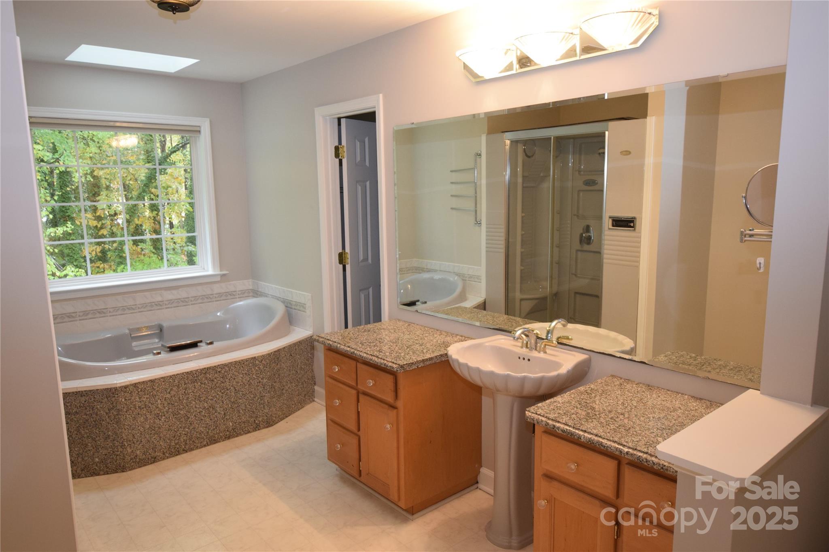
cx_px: 414
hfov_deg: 70.4
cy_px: 276
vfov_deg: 50.4
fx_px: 587
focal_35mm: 26
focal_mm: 17
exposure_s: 1/80
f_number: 4.5
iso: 800
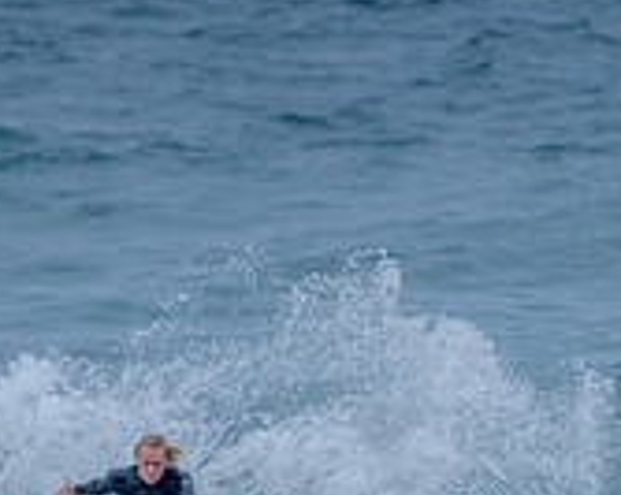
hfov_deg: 1.0
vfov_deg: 0.8
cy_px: 534
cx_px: 219
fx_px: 36731
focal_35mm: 2002
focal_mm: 500
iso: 1800
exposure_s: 1/2000
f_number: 5.6
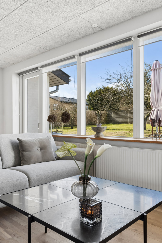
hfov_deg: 43.6
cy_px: 122
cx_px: 81
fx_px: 202
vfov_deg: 61.9
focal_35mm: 30
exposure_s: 1/320
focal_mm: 20
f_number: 8
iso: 400
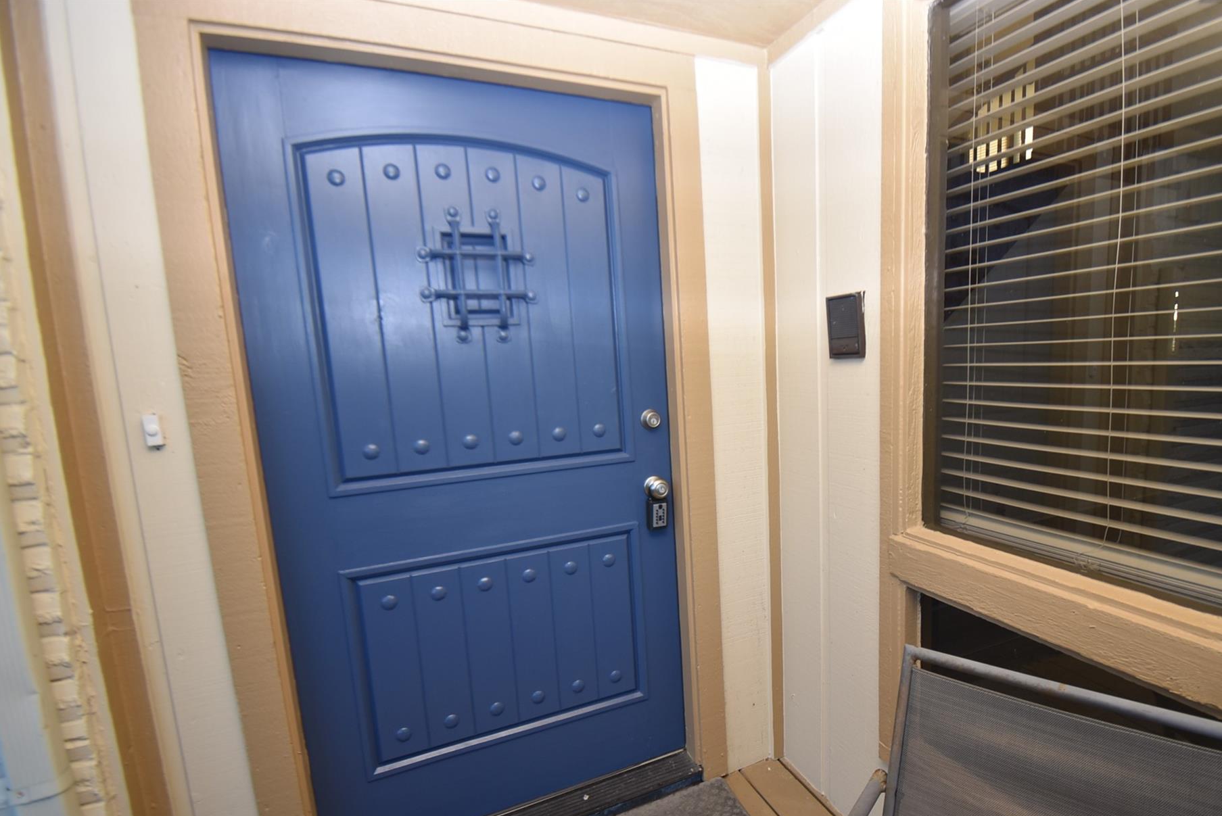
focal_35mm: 17
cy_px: 461
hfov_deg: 92.8
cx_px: 681
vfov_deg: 70.2
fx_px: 577
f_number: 5
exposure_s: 1/200
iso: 200
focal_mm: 10
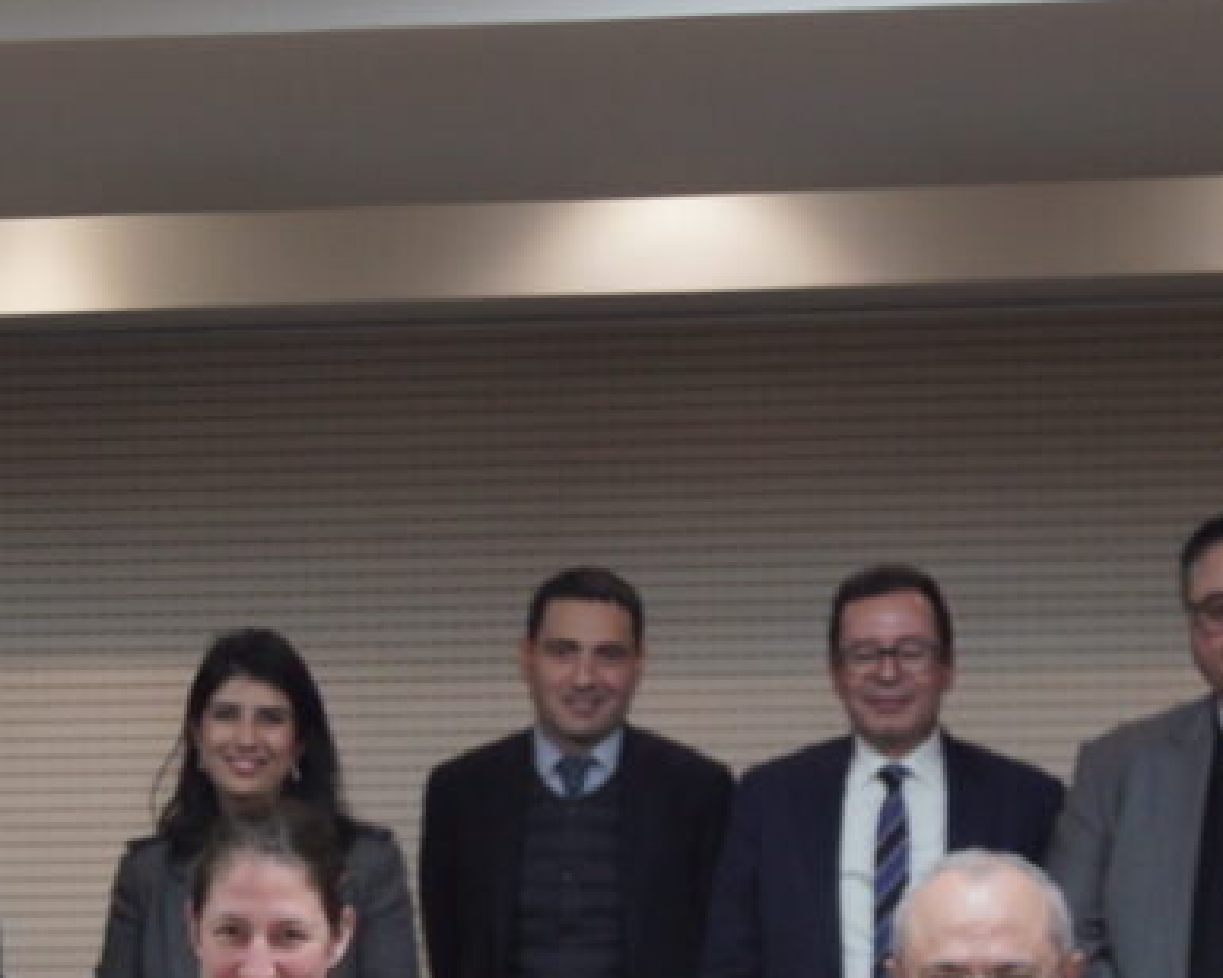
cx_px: 508
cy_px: 734
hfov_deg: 19.2
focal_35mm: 100
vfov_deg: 15.3
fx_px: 3620
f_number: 4
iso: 1600
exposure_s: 1/200
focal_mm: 40
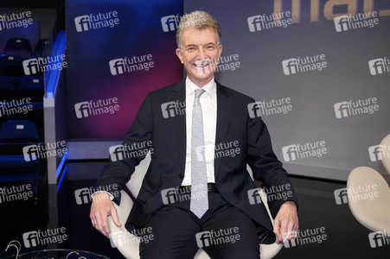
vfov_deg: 34.2
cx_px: 195
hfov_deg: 49.6
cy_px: 130
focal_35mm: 39
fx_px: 422
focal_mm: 39
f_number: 5
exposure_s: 1/160
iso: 2000
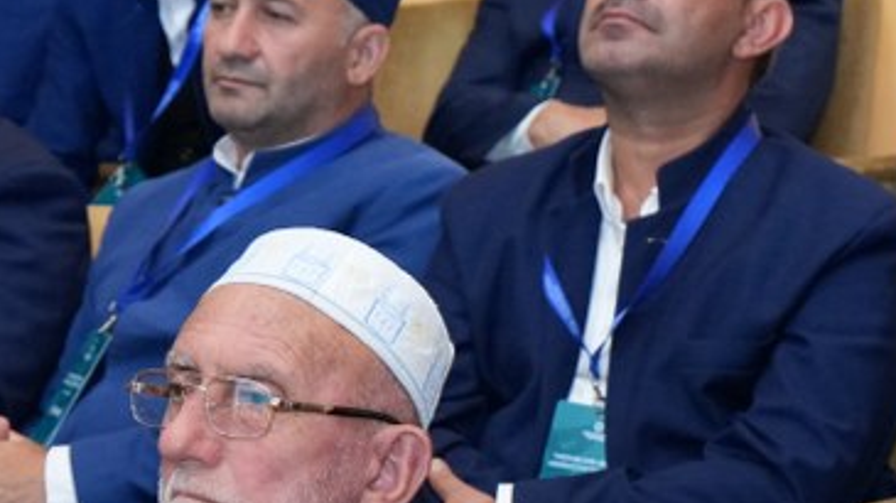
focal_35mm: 153
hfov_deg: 14.0
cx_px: 334
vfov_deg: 7.8
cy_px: 612
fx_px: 3634
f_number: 4
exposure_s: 1/160
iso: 2500
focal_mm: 35
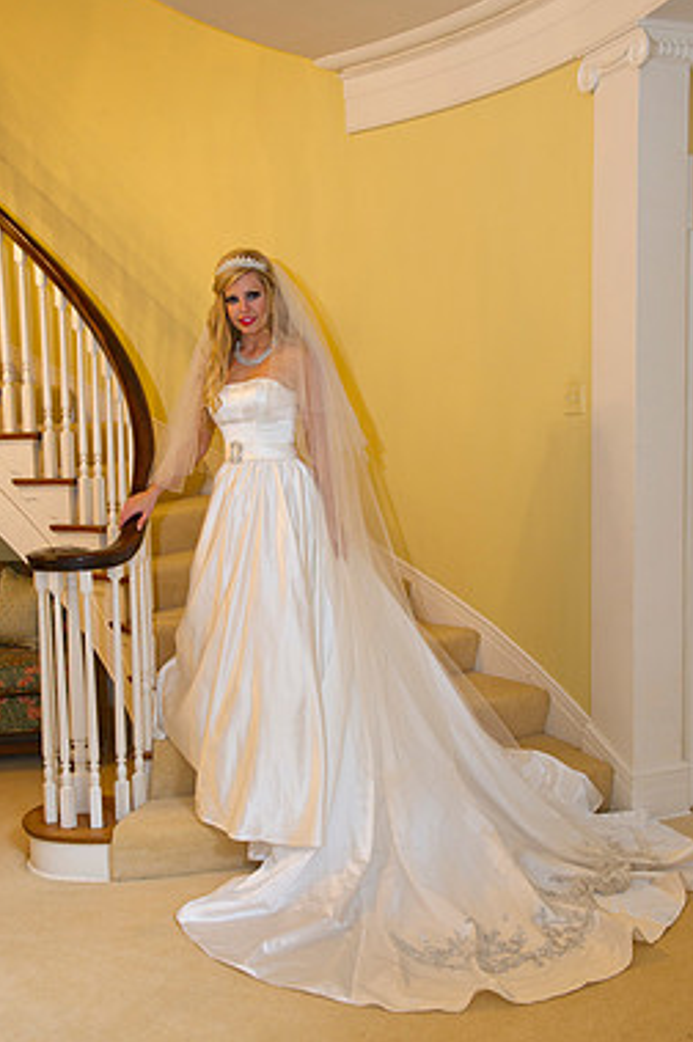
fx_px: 1099
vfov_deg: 50.7
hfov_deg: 35.0
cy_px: 542
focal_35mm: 38
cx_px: 337
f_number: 5.6
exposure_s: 1/60
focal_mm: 32
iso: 1250
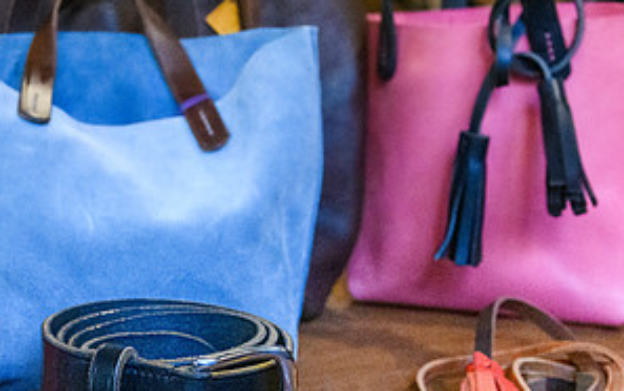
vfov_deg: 17.4
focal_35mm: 75
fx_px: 1276
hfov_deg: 27.1
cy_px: 161
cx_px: 155
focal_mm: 29
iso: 3200
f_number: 4.5
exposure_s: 1/200
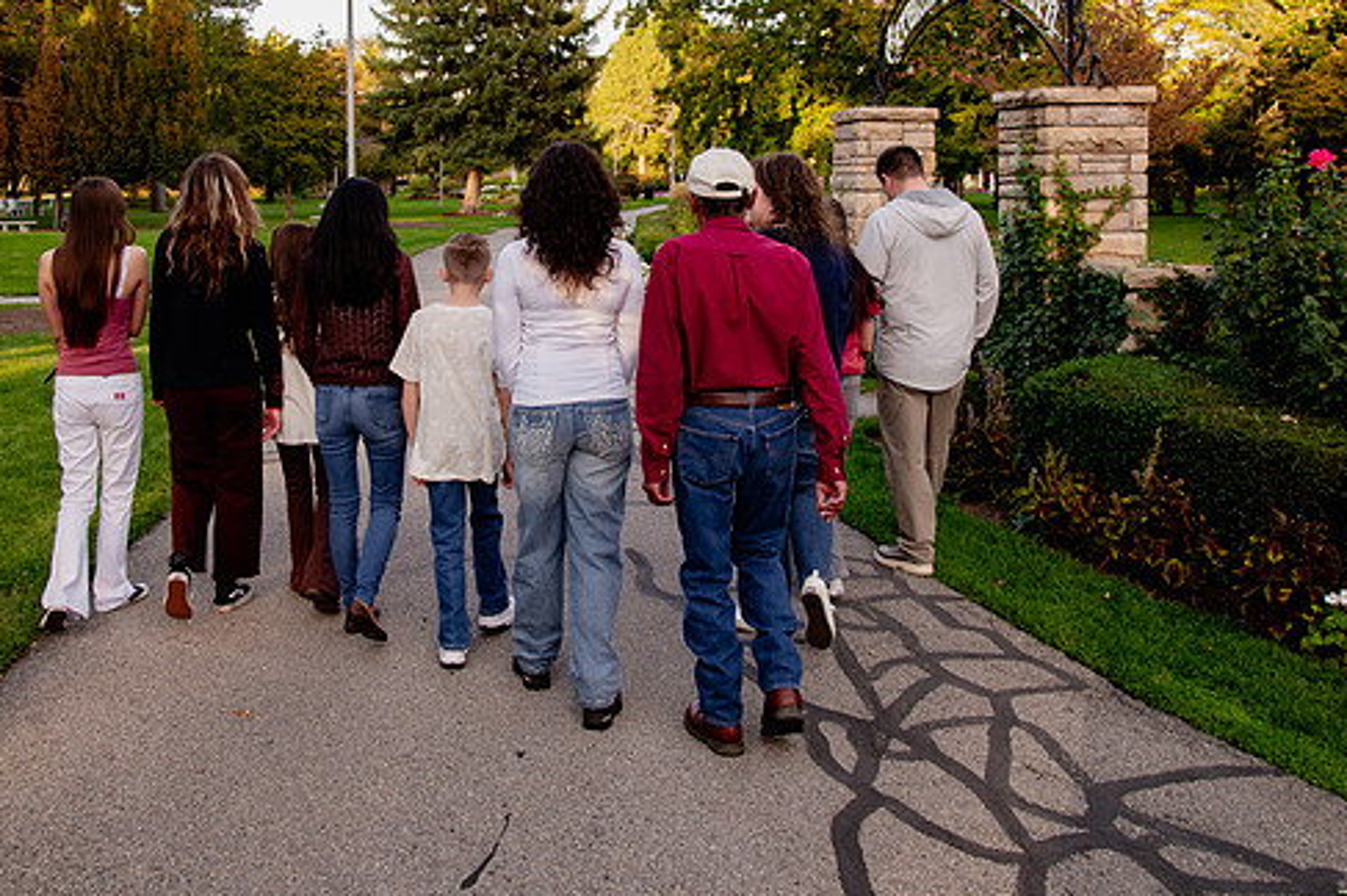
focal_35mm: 35
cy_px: 278
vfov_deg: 37.3
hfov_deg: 54.2
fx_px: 1309
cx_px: 561
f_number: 6.3
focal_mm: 24
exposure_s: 1/320
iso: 1250
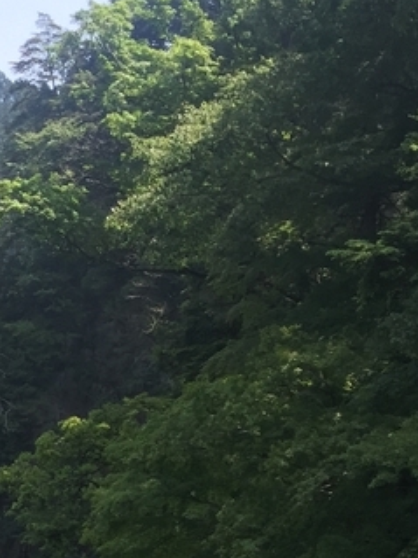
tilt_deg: -4.4
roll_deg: -0.7
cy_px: 661
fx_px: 1498
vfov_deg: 19.9
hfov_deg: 15.0
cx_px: -161
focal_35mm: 93
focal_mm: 4.15
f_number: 2.2
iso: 32
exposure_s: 1/746
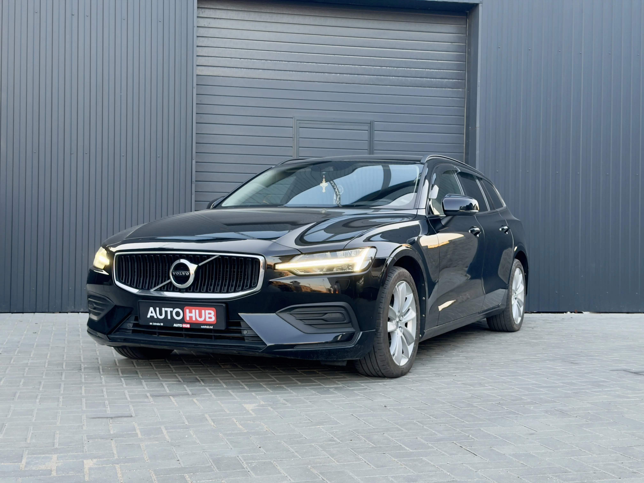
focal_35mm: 48
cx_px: 322
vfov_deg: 30.3
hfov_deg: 39.7
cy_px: 242
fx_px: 893
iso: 160
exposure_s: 1/222
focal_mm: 6.76
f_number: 1.78
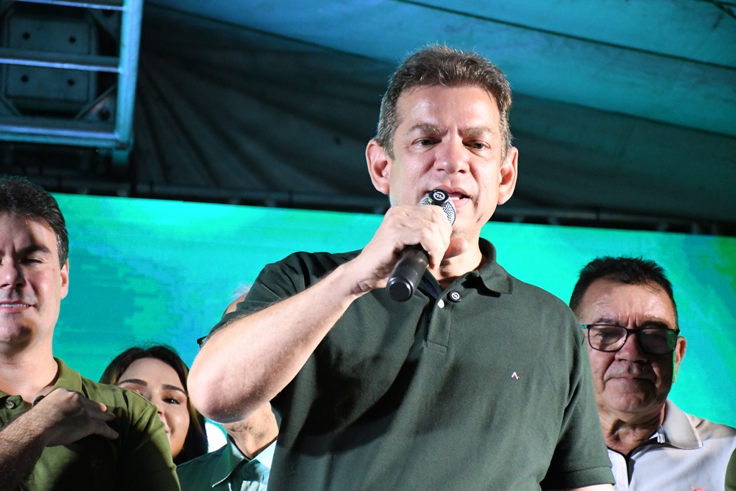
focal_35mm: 112
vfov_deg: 12.2
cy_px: 246
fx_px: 2290
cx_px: 368
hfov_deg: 18.3
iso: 8000
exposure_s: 1/500
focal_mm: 75
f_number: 5
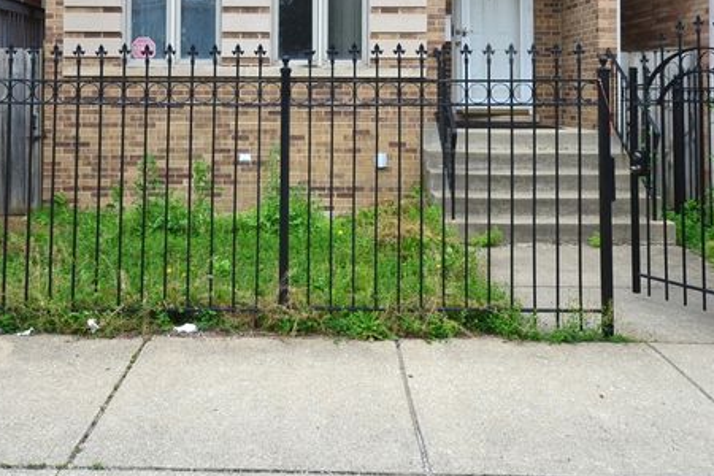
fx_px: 694
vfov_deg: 36.1
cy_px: 71
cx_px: 324
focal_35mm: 35
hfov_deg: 54.4
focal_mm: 14
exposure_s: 1/800
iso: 800
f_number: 9
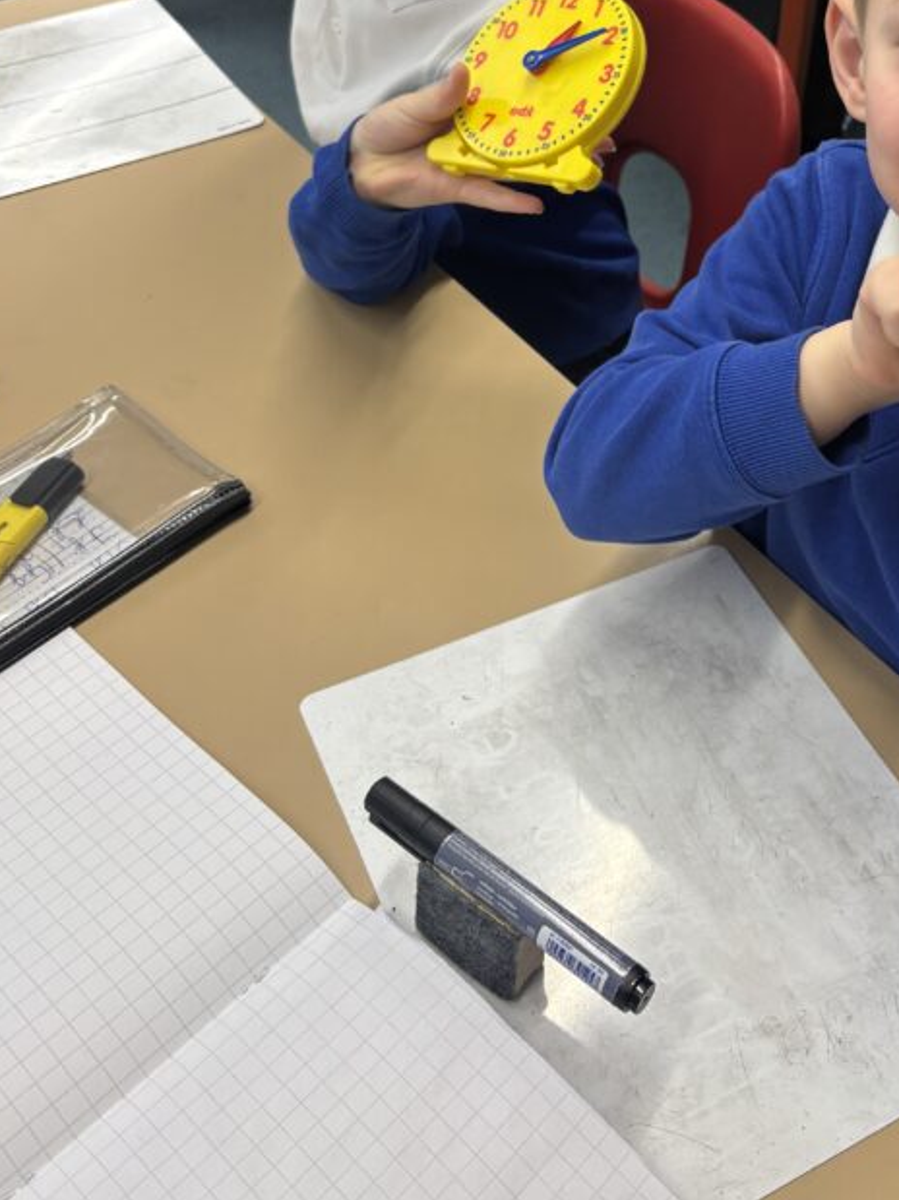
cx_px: 666
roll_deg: -5.1
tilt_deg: -34.9
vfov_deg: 41.9
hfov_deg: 33.0
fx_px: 1489
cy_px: 240
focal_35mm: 43
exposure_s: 1/100
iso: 100
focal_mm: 5.96
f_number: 1.6
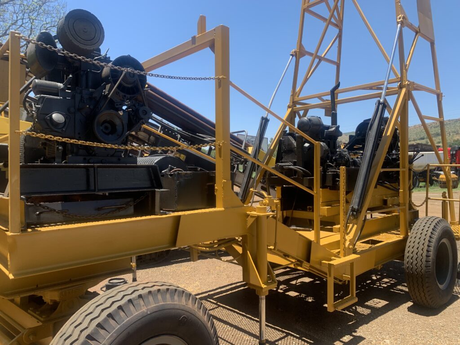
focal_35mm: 26
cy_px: 172
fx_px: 346
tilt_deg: -0.5
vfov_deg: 53.1
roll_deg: -1.9
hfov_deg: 67.3
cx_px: 230
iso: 25
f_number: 1.8
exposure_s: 1/1021
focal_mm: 4.25
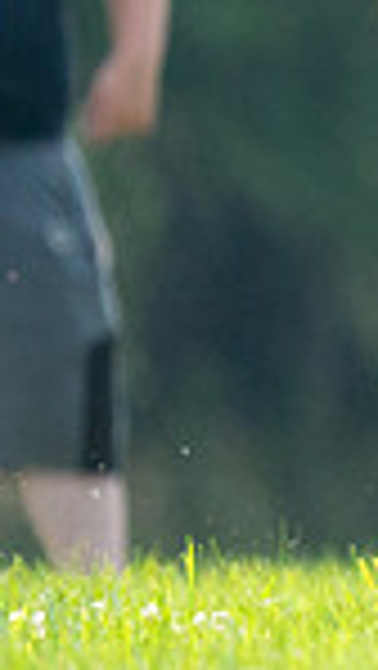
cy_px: 38
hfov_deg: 0.6
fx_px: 35453
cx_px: 1188
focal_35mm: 1993
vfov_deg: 1.1
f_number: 6.3
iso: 3200
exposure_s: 1/4000
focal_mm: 489
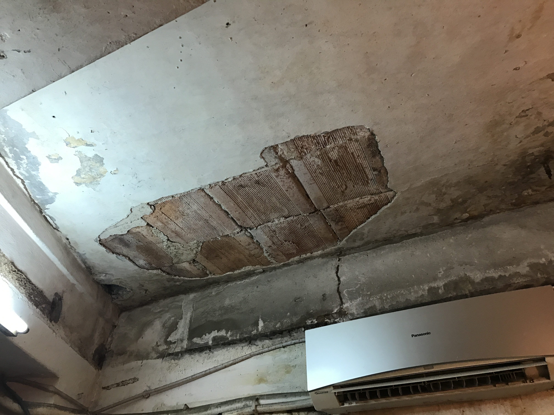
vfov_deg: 49.7
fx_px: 448
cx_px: 277
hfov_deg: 63.4
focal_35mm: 28
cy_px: 208
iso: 40
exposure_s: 1/25
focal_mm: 3.99
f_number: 1.8
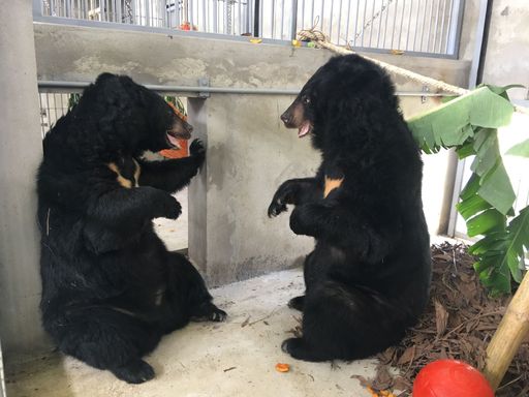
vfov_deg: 48.2
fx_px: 443
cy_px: 198
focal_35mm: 29
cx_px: 264
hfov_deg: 61.7
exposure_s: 1/17
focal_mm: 4.15
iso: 64
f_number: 2.2
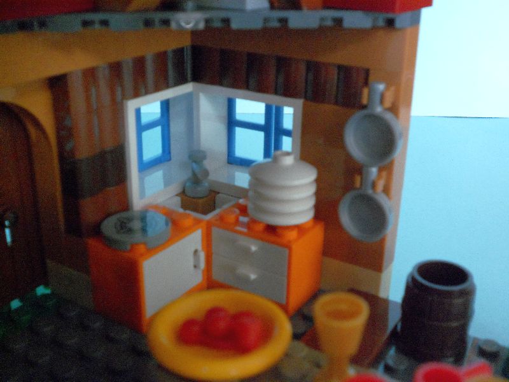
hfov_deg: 42.9
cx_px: 254
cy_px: 191
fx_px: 647
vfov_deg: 32.9
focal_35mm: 44
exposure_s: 1/10
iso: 400
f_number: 4.5
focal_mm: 7.8
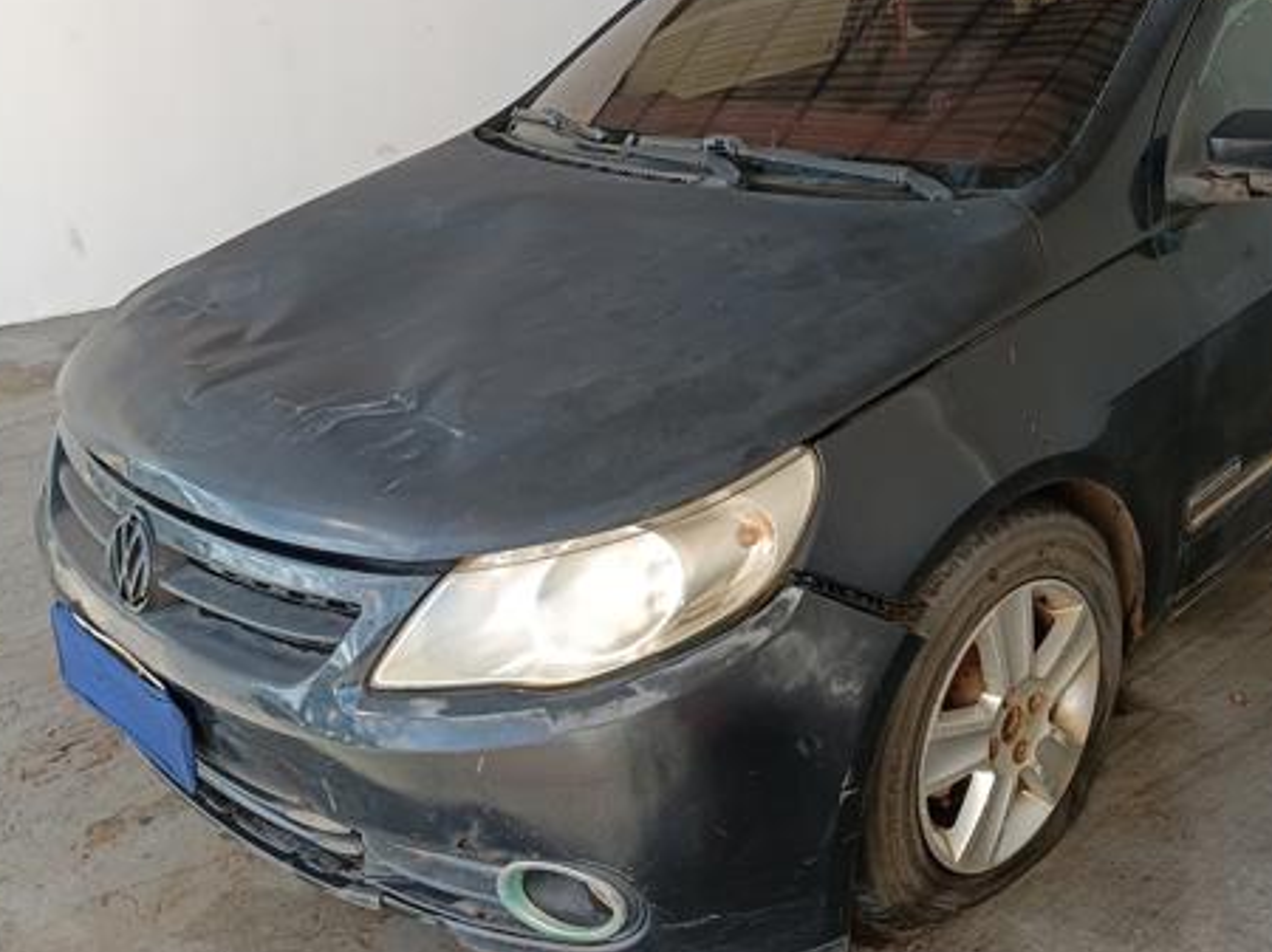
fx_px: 1359
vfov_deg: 38.6
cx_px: 862
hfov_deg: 49.2
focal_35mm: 37
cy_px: 410
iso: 142
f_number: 1.8
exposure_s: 1/136
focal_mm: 4.81
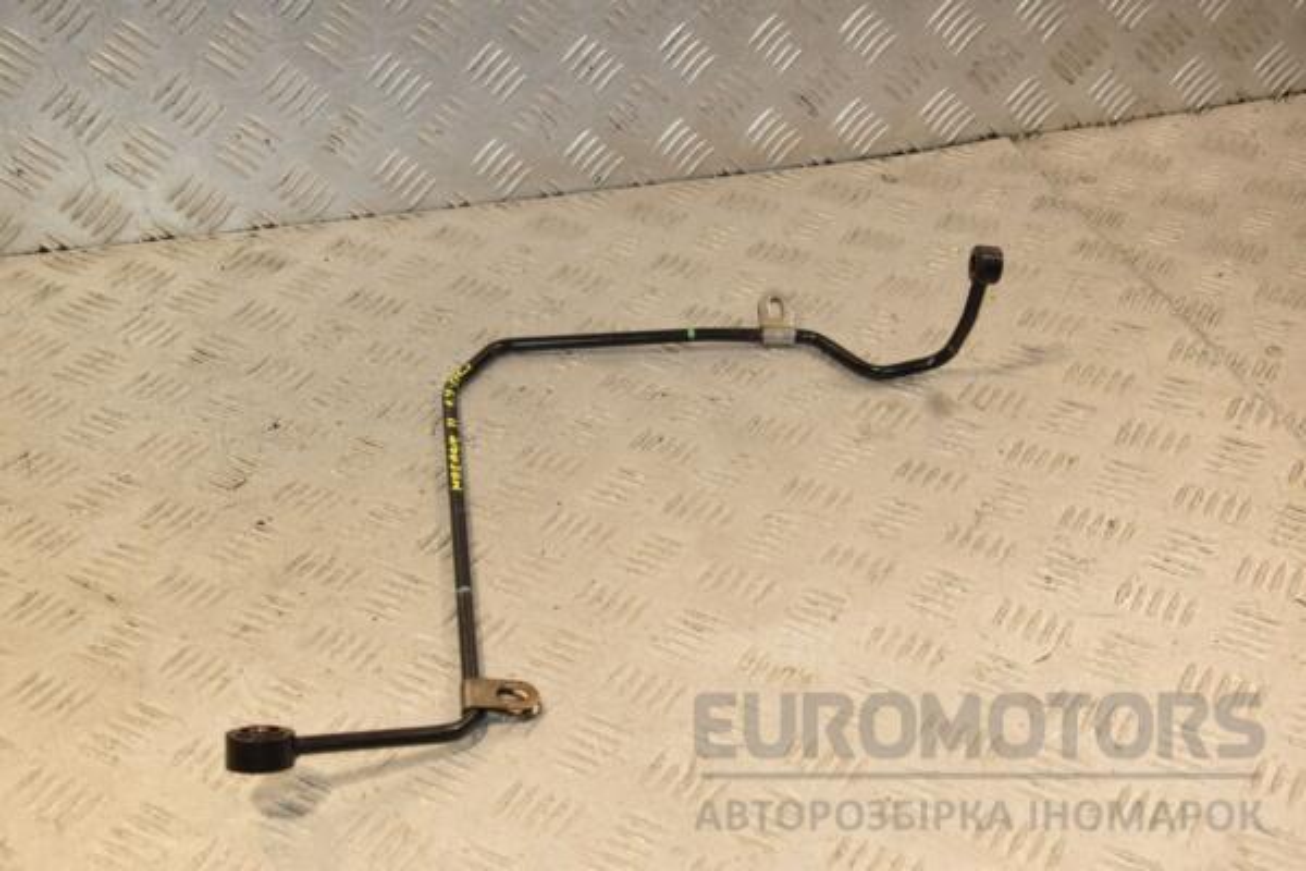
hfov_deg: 35.1
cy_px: 436
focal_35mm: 57
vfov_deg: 23.8
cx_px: 653
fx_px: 2068
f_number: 8
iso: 800
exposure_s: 1/200
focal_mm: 38
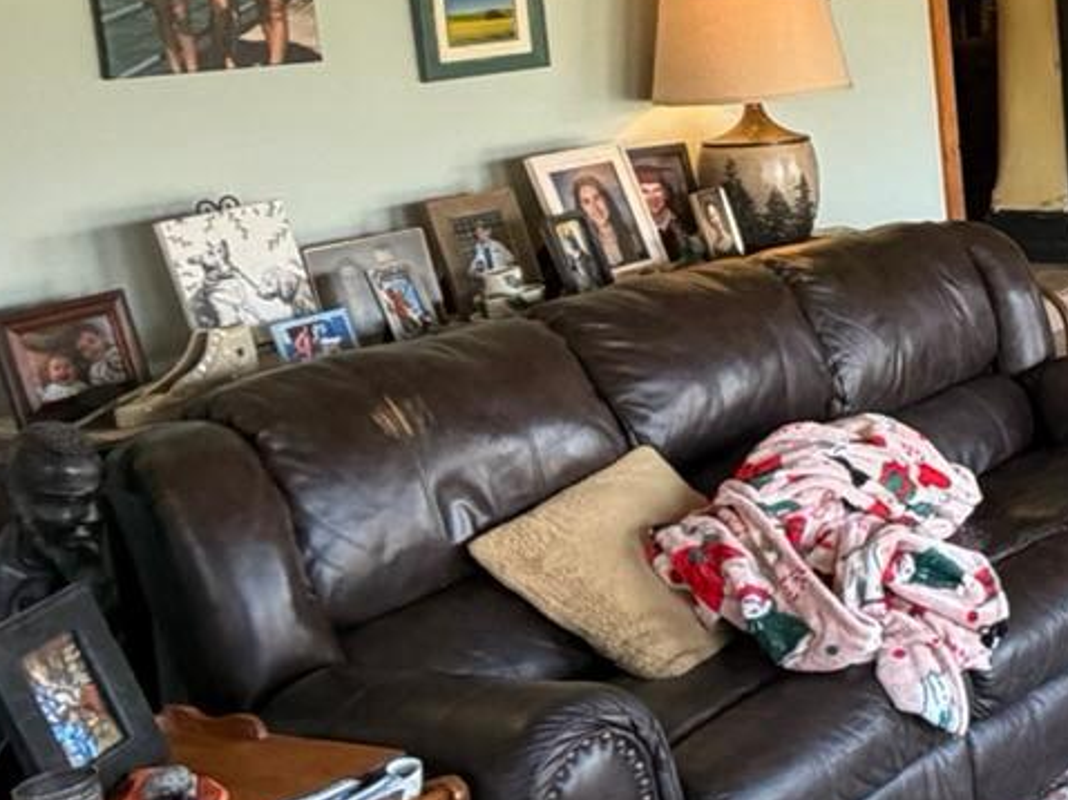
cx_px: 1510
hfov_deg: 25.8
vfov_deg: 24.1
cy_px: 183
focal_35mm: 60
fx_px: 1850
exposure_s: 1/121
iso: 320
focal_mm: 2.22
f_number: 2.2
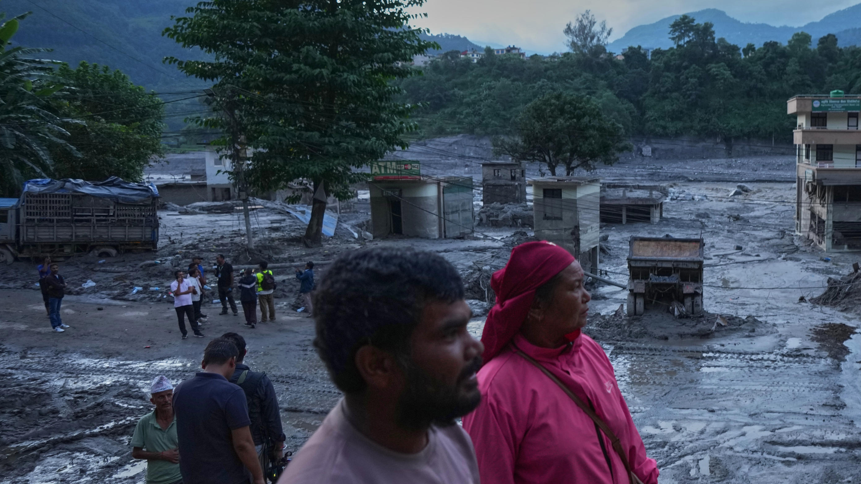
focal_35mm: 30
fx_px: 685
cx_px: 660
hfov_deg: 60.3
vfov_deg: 38.9
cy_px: 225
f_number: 2.8
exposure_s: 1/80
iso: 1000
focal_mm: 16
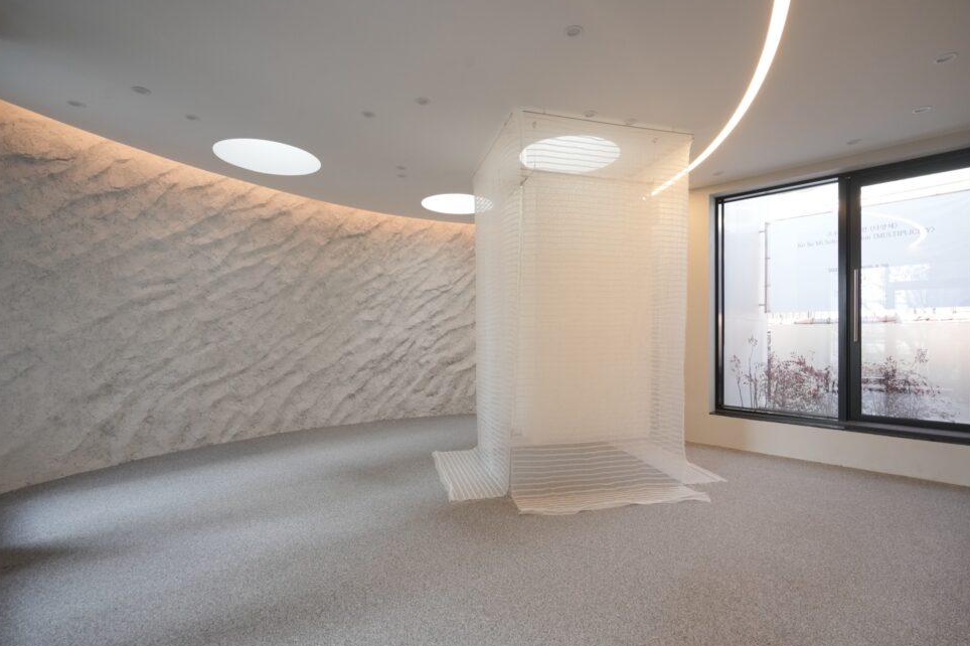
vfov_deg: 70.4
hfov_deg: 93.3
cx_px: 501
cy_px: 335
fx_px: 458
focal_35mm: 17
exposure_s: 1/60
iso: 800
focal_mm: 16
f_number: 8
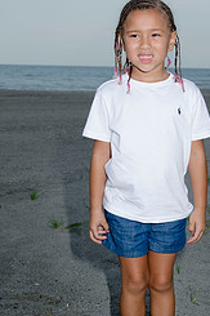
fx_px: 675
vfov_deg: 26.3
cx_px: 153
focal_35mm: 77
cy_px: 159
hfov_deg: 17.6
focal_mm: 28
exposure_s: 1/250
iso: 100
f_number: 5.6
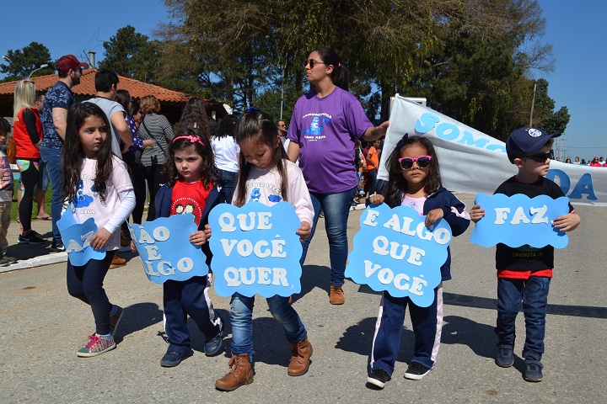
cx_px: 304
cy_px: 202
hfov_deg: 57.2
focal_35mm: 33
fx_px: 556
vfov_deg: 40.0
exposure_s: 1/320
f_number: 9
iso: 100
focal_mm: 22
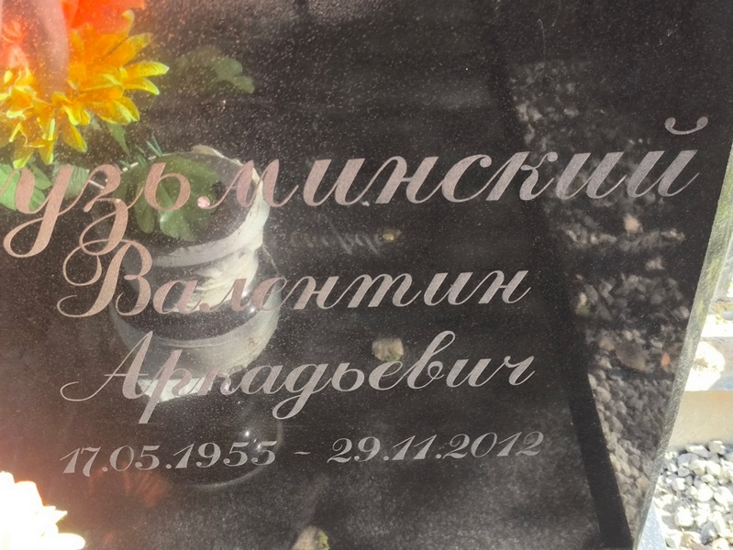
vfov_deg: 29.1
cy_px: 275
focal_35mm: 50
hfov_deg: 38.2
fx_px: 1059
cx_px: 366
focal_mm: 4.71
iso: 100
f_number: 1.7
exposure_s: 1/120
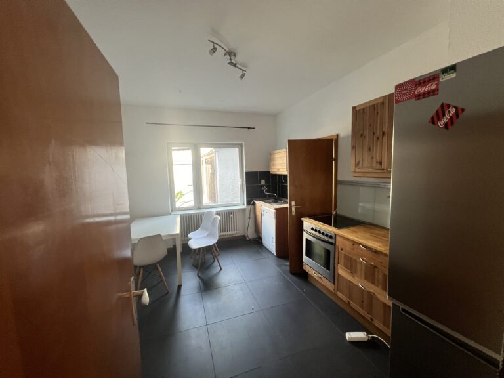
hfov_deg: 106.2
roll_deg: +2.1
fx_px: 189
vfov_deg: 89.9
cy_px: 189
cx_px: 252
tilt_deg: -6.4
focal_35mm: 13
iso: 200
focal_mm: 1.57
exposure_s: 1/99
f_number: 1.8
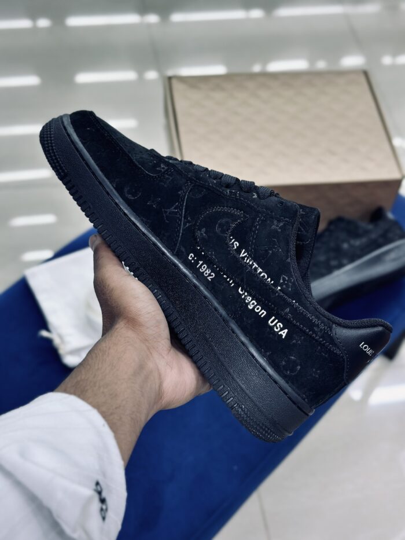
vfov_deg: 39.7
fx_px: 749
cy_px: 270
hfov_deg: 30.3
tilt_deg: -53.8
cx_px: 202
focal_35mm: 48
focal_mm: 6.86
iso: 100
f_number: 1.78
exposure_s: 1/121
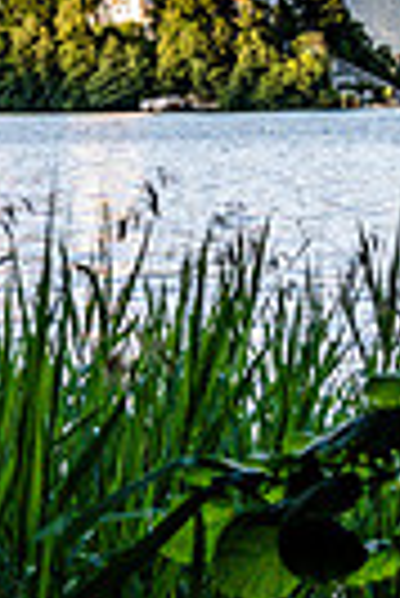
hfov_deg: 10.3
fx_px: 2194
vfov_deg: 14.3
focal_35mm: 132
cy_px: -360
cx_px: 414
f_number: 4
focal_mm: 26
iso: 320
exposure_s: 1/800
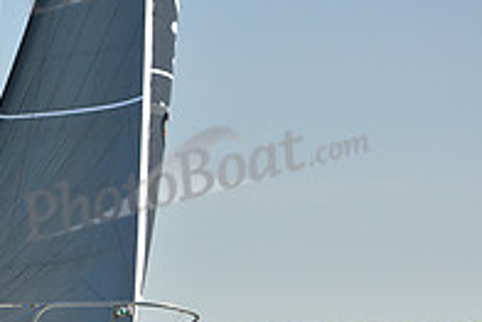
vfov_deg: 5.2
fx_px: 3564
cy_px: 340
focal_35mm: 266
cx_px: -103
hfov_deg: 7.7
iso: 250
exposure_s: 1/800
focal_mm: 90
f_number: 4
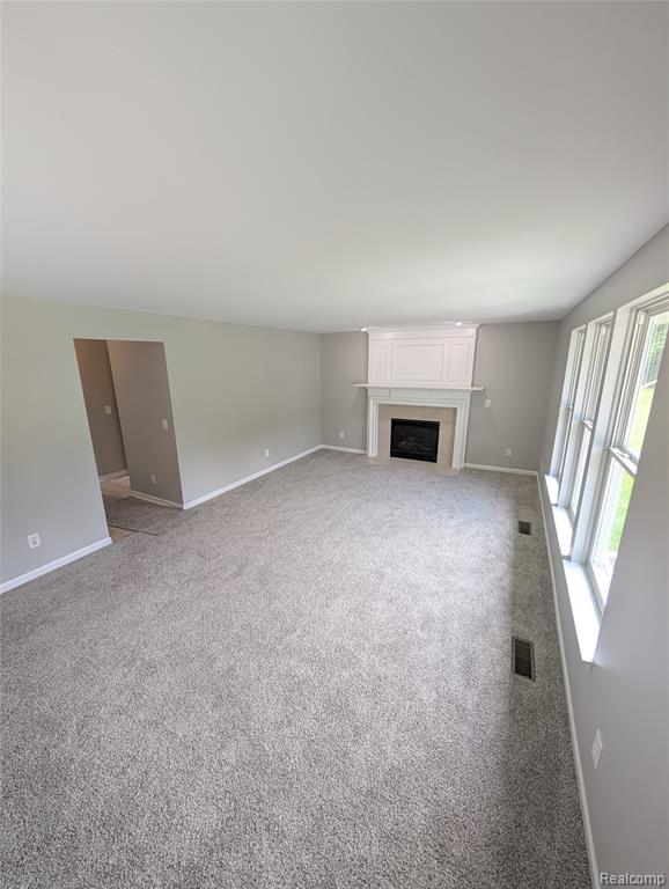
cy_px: 444
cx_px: 334
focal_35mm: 12
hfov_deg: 94.6
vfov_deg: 110.5
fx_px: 309
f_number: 1.7
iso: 104
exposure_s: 1/120
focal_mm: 2.02
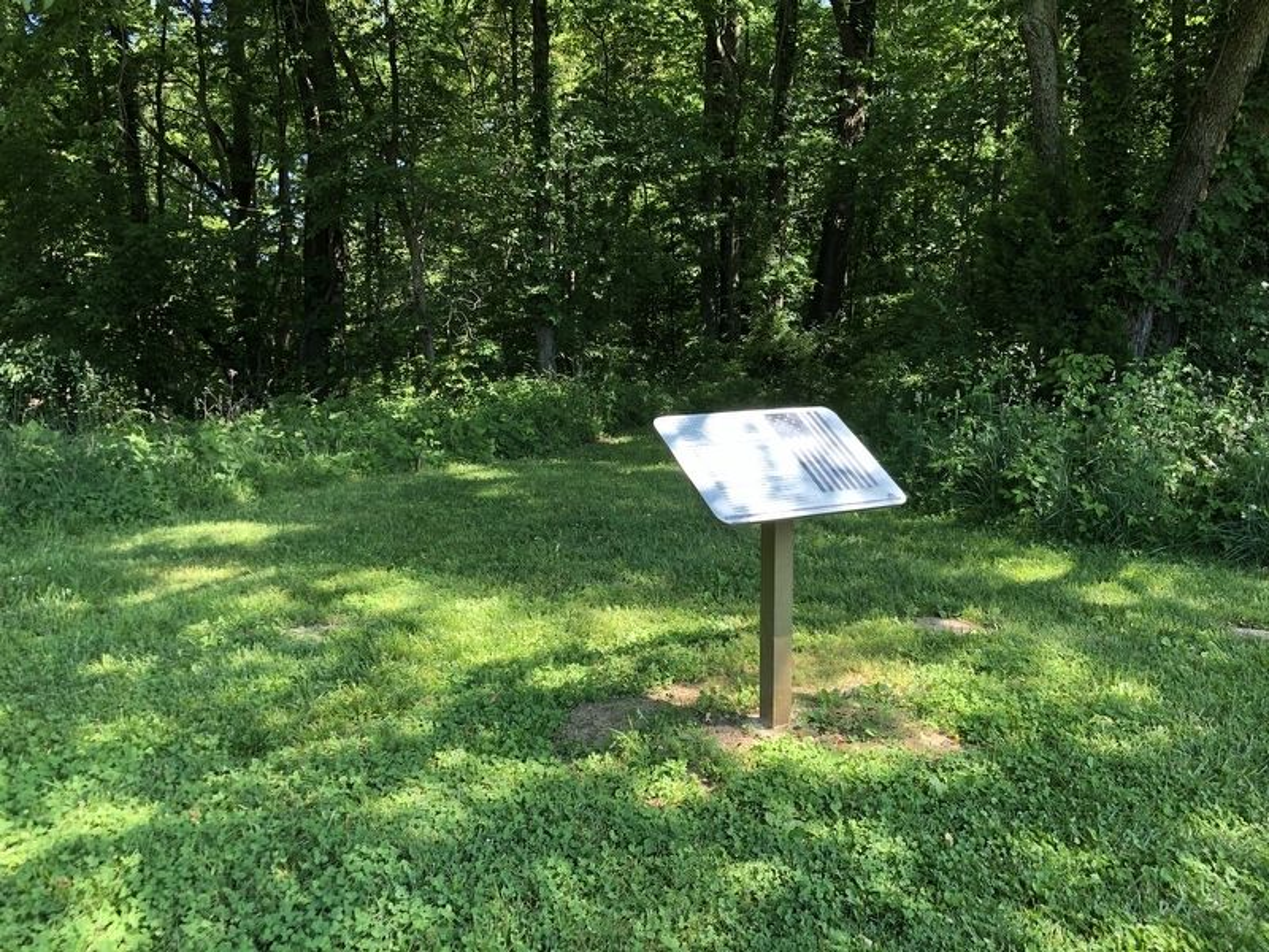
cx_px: 634
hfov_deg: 63.4
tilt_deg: -8.0
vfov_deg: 49.7
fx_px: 1026
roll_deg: -0.4
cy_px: 476
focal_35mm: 28
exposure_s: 1/120
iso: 25
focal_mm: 4
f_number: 1.8
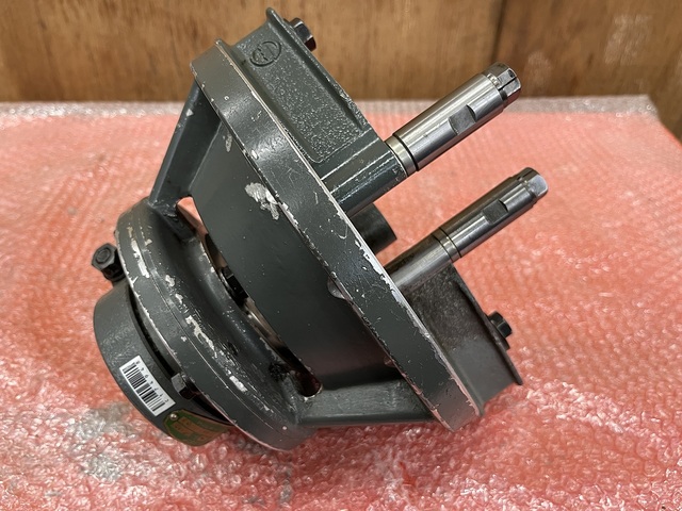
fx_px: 512
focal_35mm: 26
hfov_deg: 67.3
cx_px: 341
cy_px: 256
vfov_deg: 53.1
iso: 125
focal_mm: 5.1
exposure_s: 1/50
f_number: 1.6
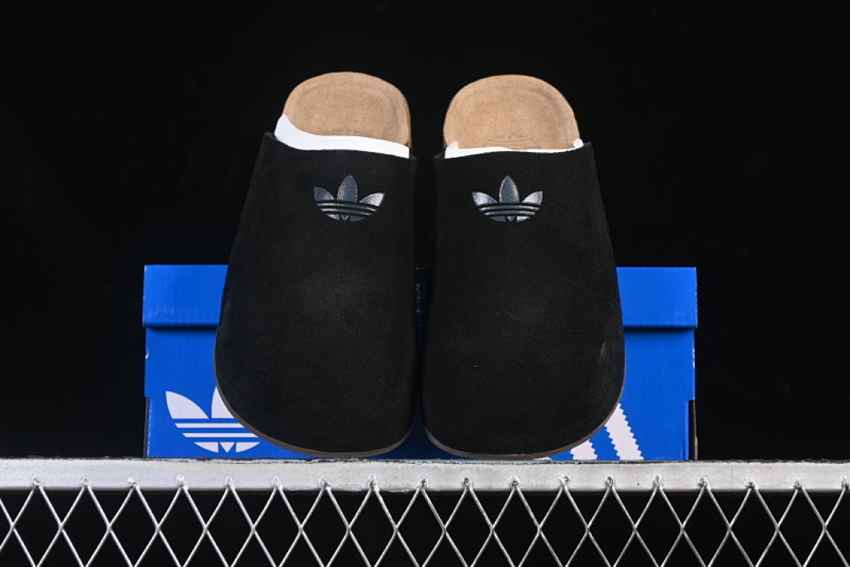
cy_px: 284
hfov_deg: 27.0
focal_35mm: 75
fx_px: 1771
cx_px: 425
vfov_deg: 18.2
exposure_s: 1/50
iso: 160
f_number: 6.3
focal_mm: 50
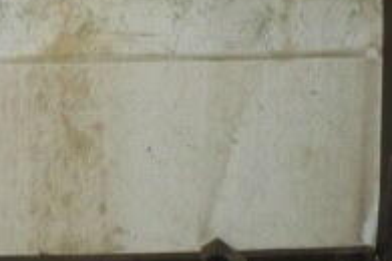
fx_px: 1372
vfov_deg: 10.7
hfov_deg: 16.0
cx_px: 16
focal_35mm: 126
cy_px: -30
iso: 320
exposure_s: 1/30
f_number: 2.8
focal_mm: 6.1
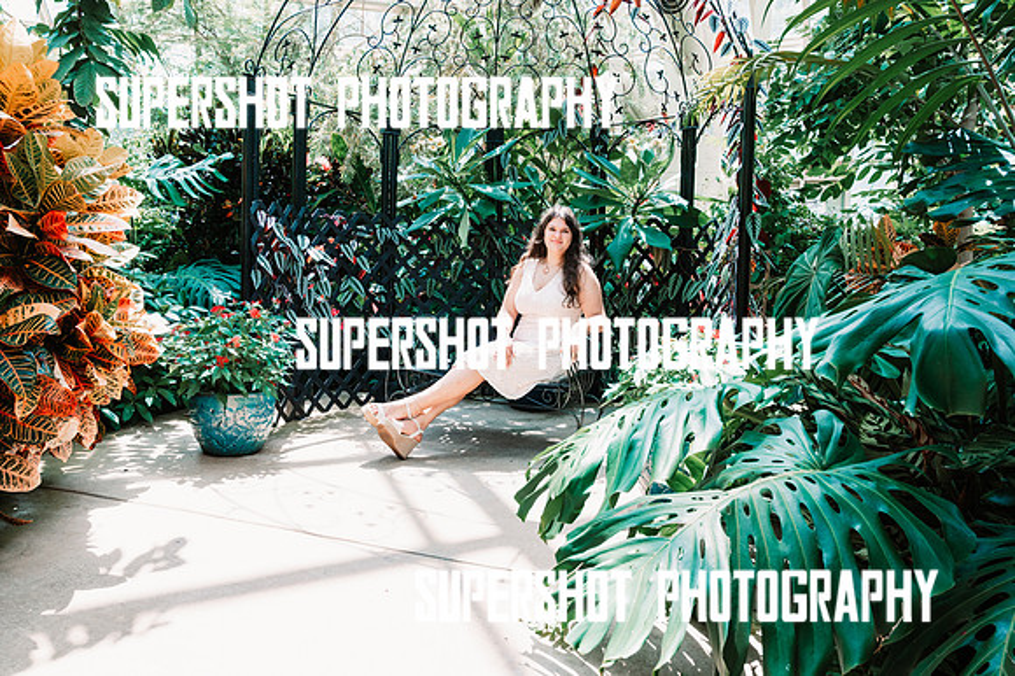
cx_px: 508
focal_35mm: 27
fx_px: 761
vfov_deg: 47.9
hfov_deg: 67.4
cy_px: 338
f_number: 8
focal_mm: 27
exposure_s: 1/400
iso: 1600
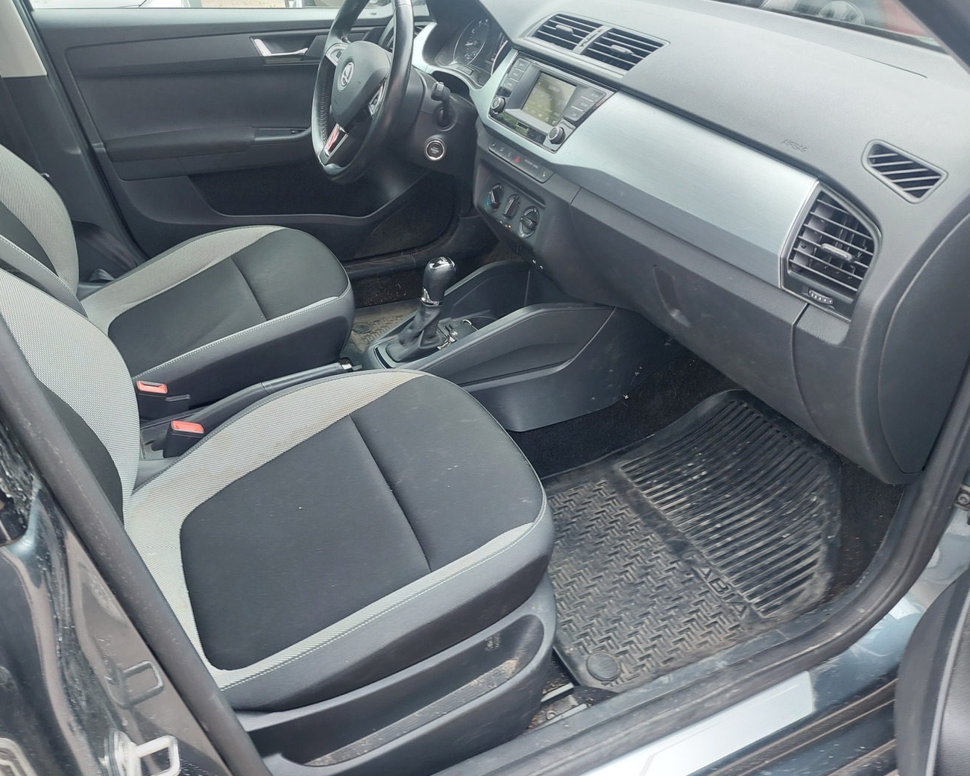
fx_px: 775
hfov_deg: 64.0
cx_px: 450
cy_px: 391
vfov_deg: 53.2
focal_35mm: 27
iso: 50
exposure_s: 1/50
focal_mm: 5.23
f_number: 1.8
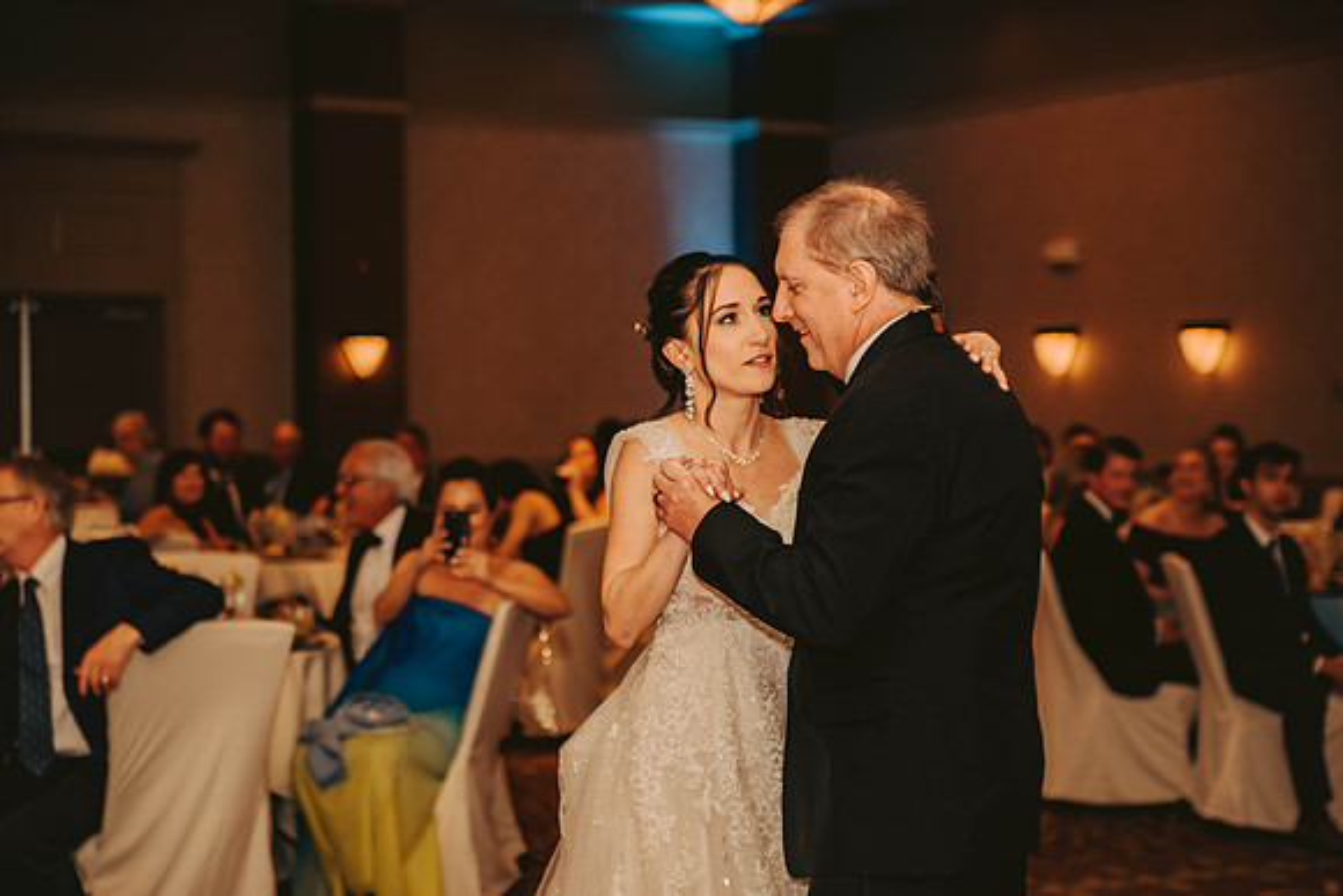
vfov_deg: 18.2
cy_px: 448
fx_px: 2798
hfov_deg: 27.0
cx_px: 672
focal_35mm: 75
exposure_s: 1/60
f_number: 2.8
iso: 500
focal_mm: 75
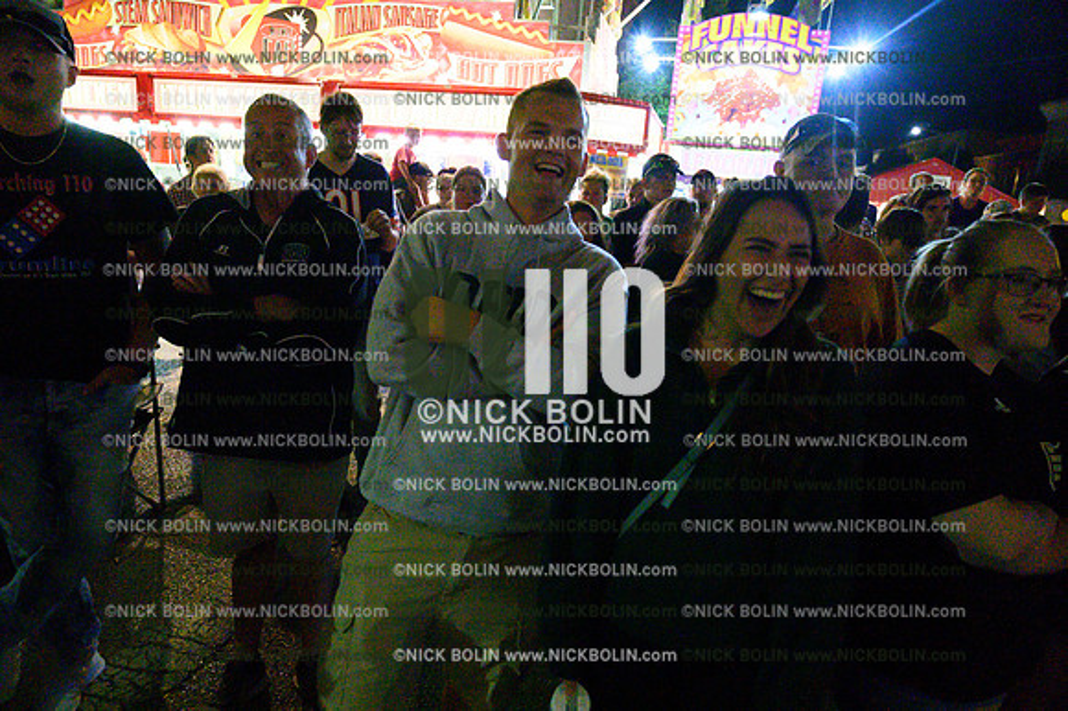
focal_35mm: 24
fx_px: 712
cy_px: 356
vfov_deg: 53.1
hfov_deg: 73.8
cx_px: 534
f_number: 4
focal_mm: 24
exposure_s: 1/1000
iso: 32000
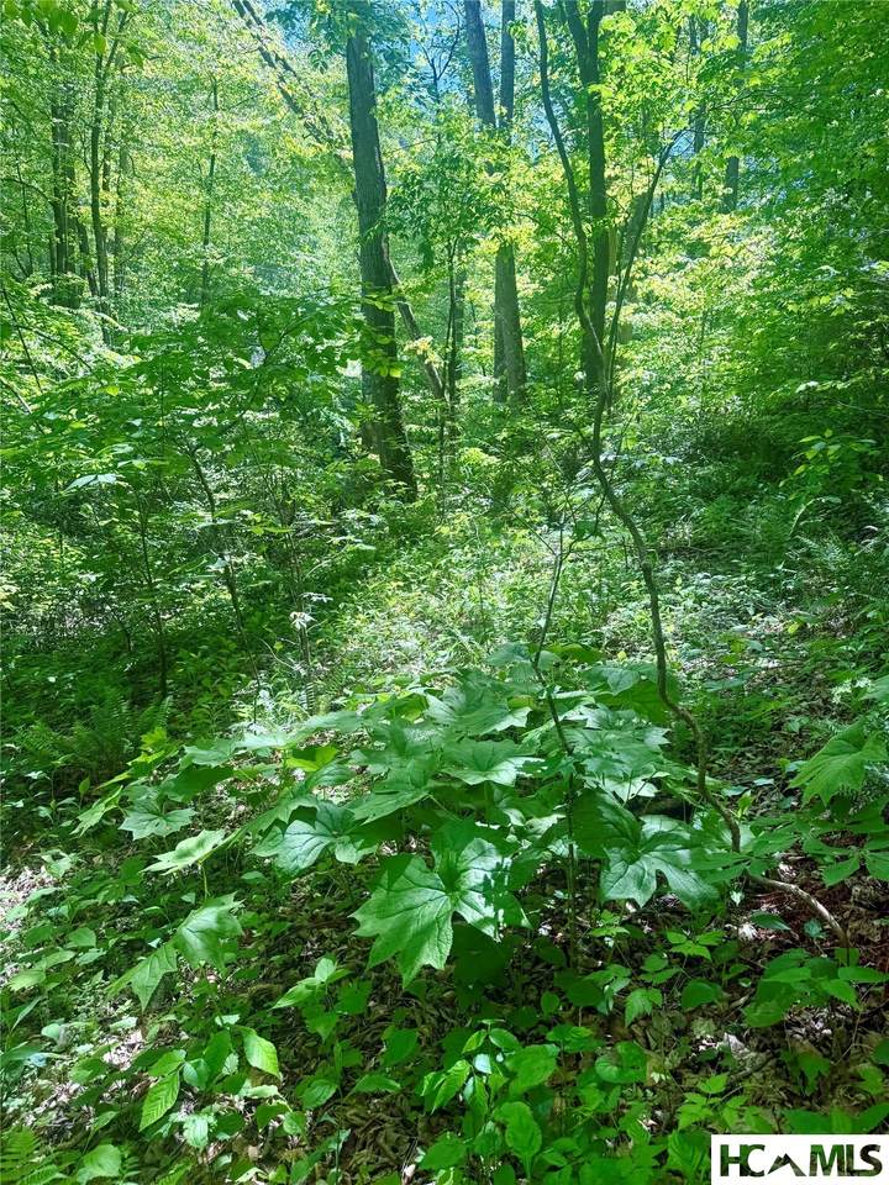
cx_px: 444
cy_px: 592
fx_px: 822
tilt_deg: -6.8
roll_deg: -2.5
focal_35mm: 24
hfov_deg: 56.8
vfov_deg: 71.6
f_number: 1.78
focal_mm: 6.76
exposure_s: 1/473
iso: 80
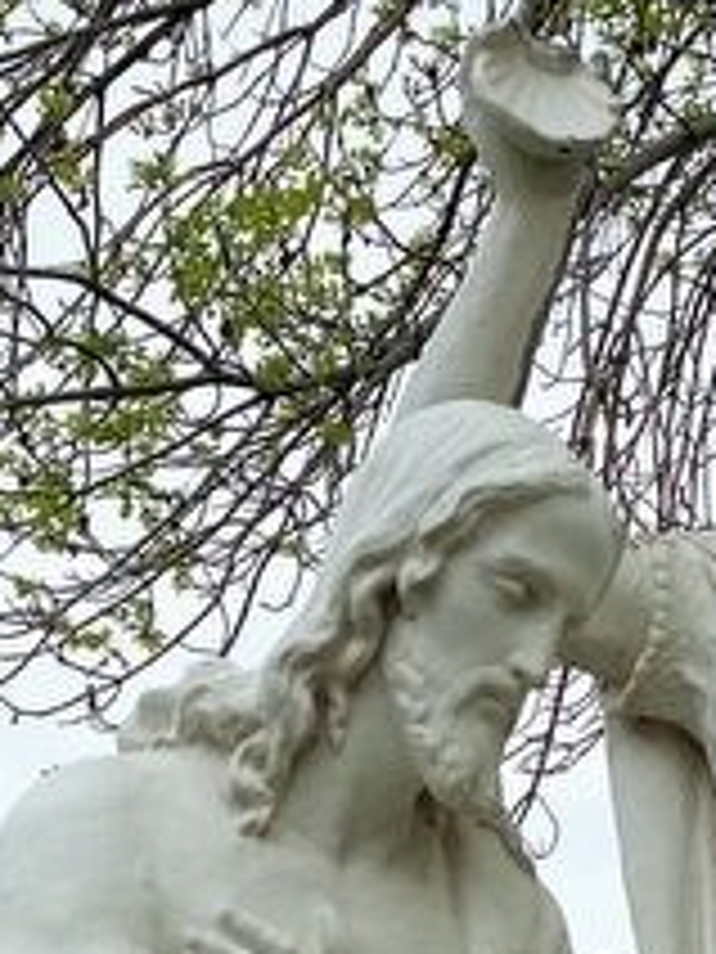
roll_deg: +0.9
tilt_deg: +9.0
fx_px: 2703
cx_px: 621
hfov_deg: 15.0
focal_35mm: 98
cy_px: 1557
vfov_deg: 17.4
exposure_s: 1/3401
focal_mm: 4.25
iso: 32
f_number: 1.8
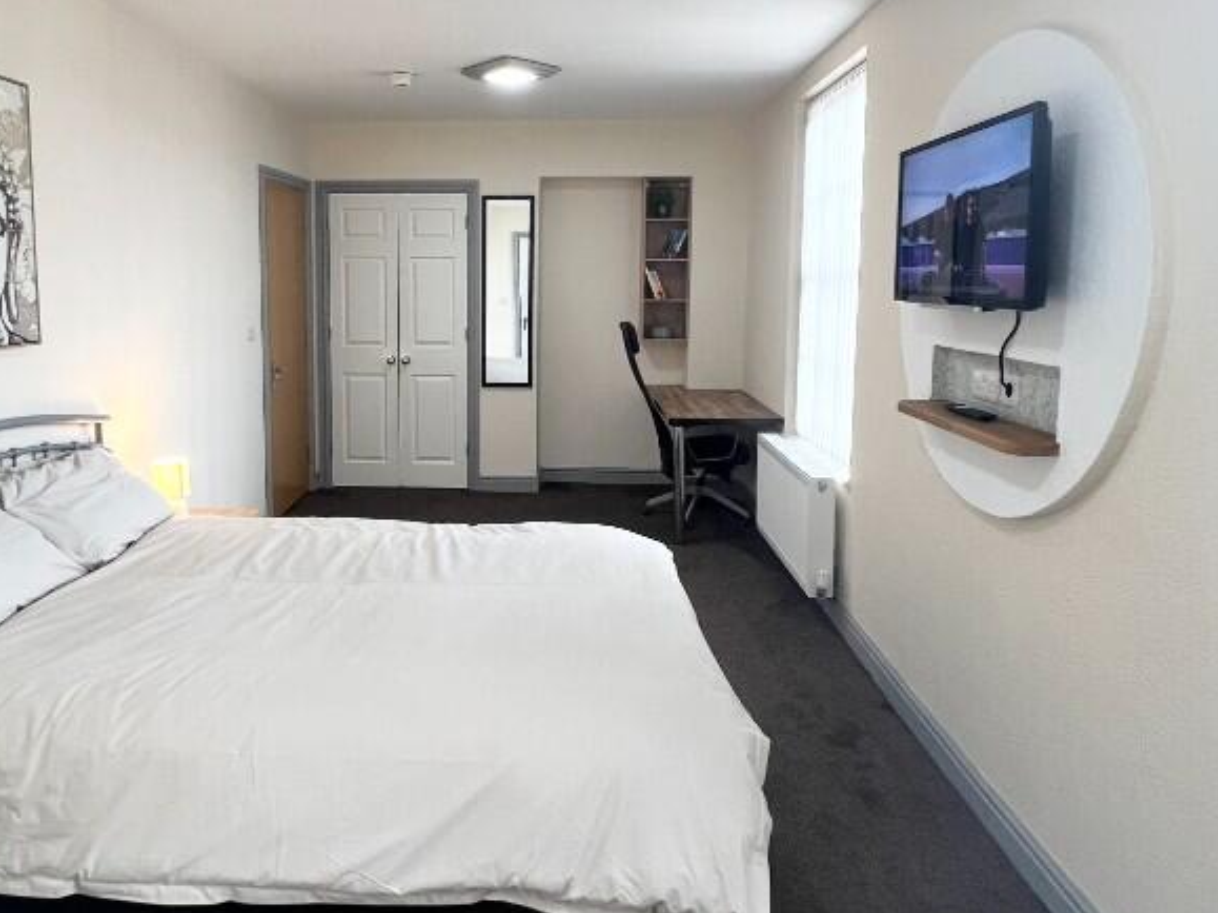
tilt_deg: -5.9
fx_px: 809
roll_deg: +0.0
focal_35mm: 23
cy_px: 364
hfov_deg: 73.2
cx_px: 494
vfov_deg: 58.4
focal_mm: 1.57
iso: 160
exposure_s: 1/100
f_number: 1.8
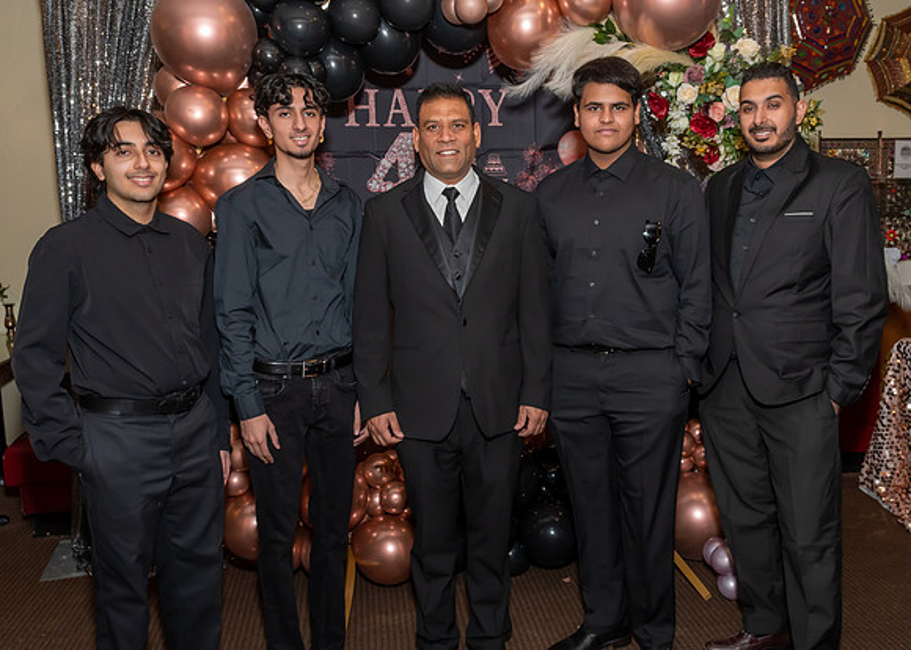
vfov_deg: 40.5
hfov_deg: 54.5
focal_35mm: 34
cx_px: 522
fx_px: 880
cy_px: 314
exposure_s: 1/250
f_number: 9
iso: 500
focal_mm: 18
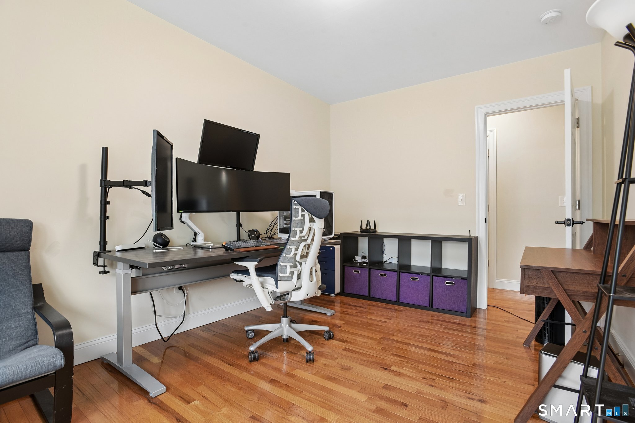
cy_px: 212
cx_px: 318
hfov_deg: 93.3
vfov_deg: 70.4
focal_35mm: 17
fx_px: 300
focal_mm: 17
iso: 400
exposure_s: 1/6
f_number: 11
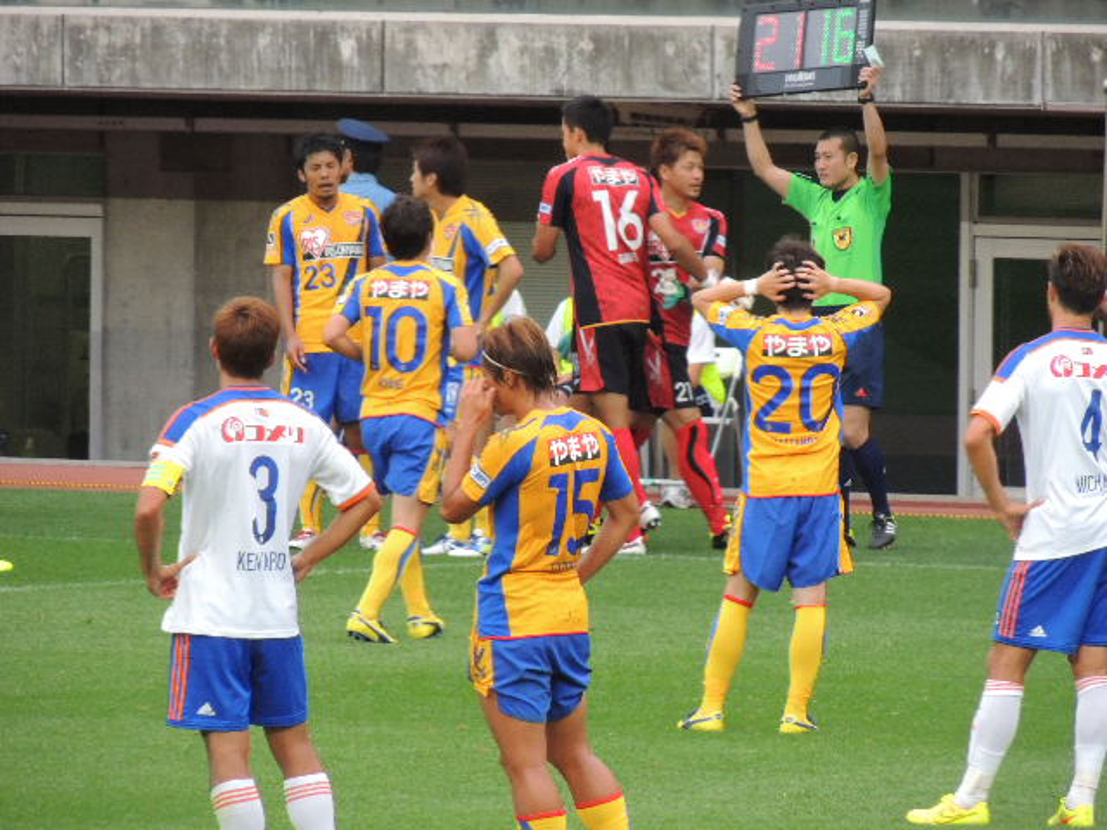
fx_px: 22386
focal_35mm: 700
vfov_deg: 2.1
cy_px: 415
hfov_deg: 2.8
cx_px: 554
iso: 800
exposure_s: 1/320
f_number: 5
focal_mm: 124.8
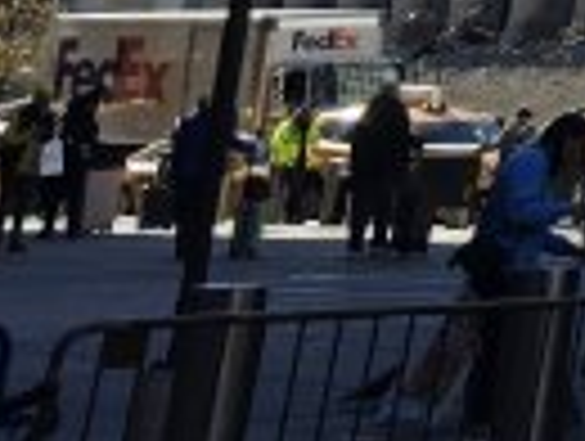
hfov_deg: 9.5
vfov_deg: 8.1
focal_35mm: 159
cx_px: 1804
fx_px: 2692
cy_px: -830
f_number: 1.7
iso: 12
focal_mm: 6.3
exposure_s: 1/701
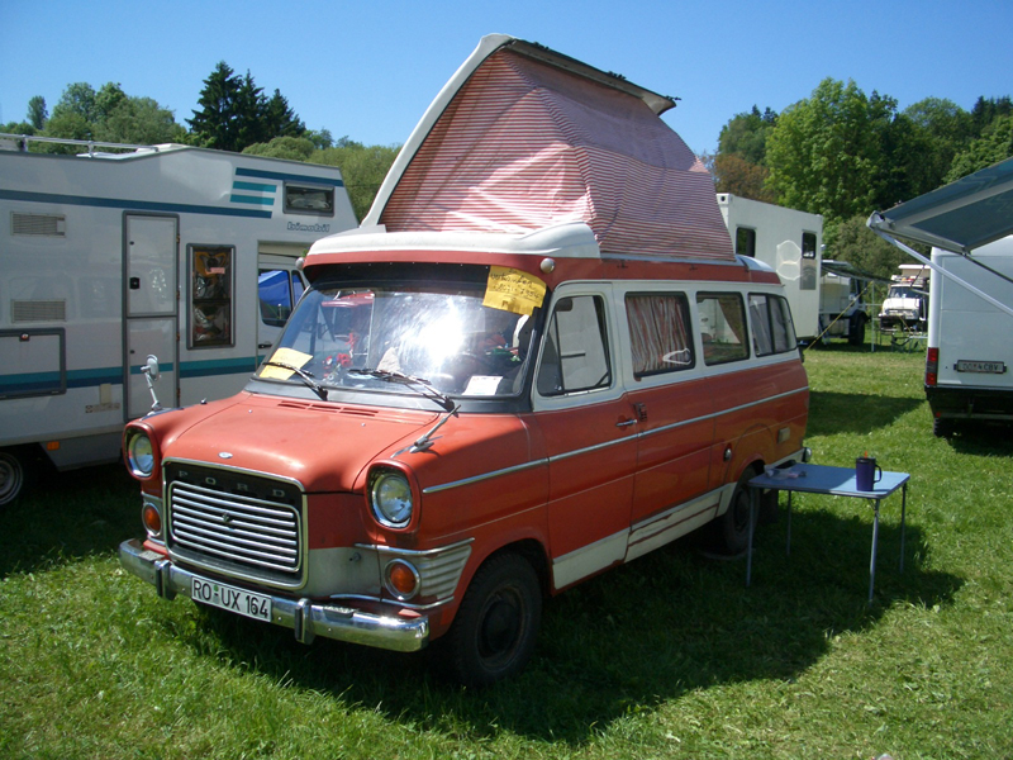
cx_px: 506
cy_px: 380
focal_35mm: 35
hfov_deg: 52.6
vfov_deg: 40.7
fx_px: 1024
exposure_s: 1/500
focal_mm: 5.8
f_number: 4.3
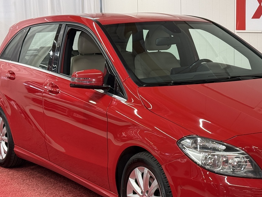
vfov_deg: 18.4
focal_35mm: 80
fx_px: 606
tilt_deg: -8.7
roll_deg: +0.9
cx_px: 182
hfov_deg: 24.3
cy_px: 114
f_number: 1.78
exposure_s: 1/100
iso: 250
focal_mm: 6.76
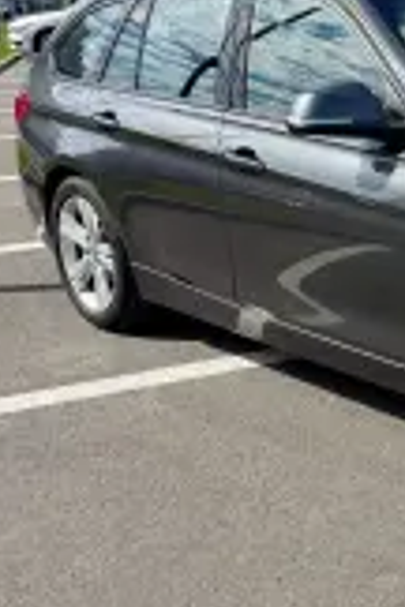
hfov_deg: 20.3
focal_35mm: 60
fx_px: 1012
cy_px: 244
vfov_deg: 33.3
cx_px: 555
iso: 50
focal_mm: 5.96
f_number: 1.6
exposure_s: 1/2288
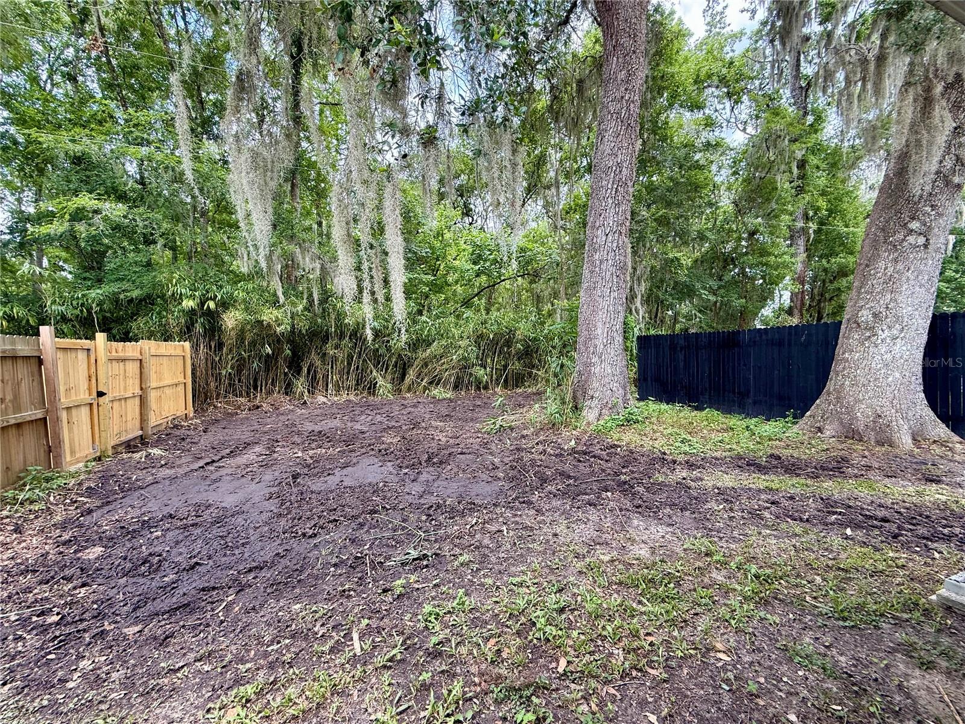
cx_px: 482
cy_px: 362
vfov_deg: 85.7
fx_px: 390
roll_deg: +0.6
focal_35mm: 14
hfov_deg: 102.1
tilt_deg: -1.8
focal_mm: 2.22
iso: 64
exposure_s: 1/165
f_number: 2.2
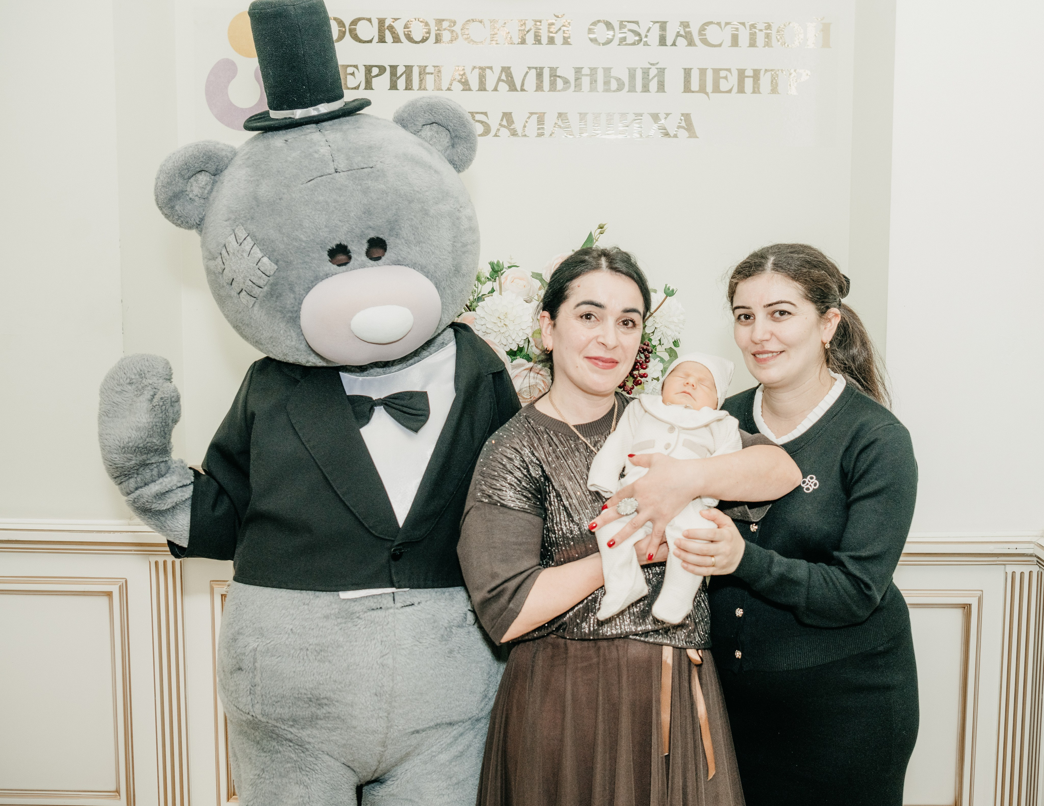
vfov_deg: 37.6
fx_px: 1186
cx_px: 613
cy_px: 397
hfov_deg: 47.3
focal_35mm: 39
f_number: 4.5
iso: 320
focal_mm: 31
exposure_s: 1/160
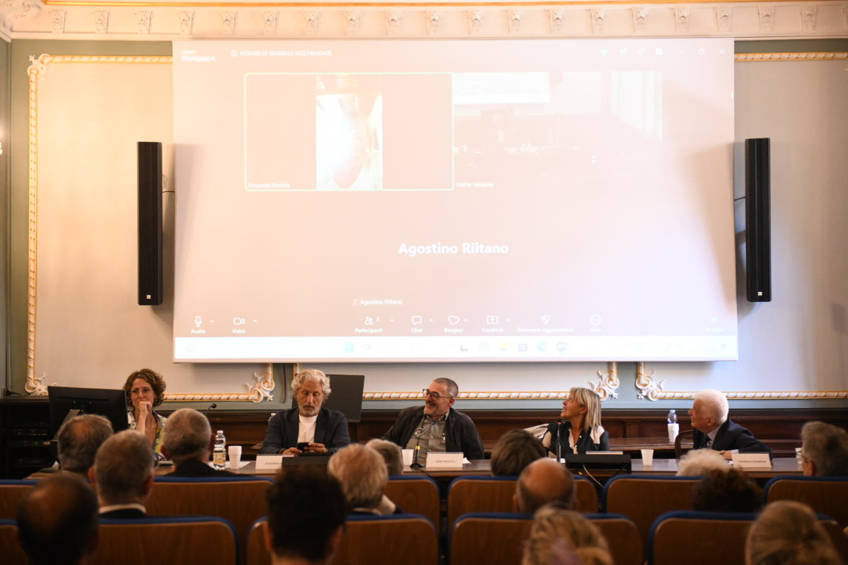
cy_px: 282
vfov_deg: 24.6
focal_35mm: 55
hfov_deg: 36.3
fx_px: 1295
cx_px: 424
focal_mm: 55
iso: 3200
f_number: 4
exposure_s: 1/200
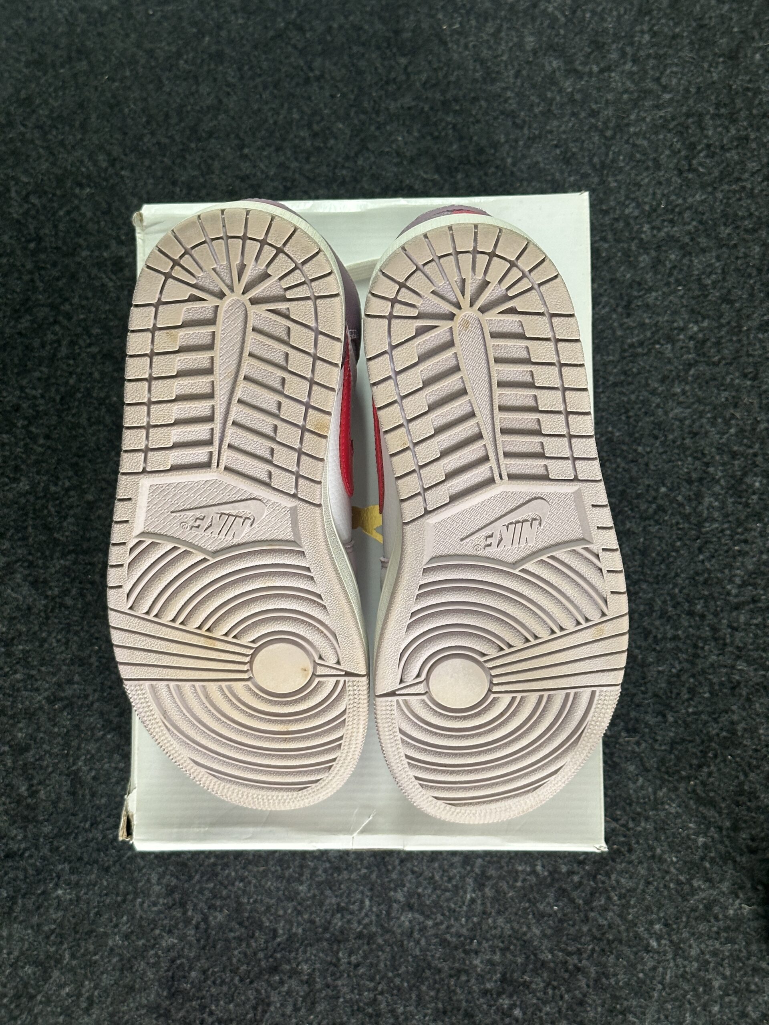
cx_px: 384
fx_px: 1422
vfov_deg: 39.7
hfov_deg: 30.3
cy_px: 512
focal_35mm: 48
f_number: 1.78
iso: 160
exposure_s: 1/50
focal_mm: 6.86
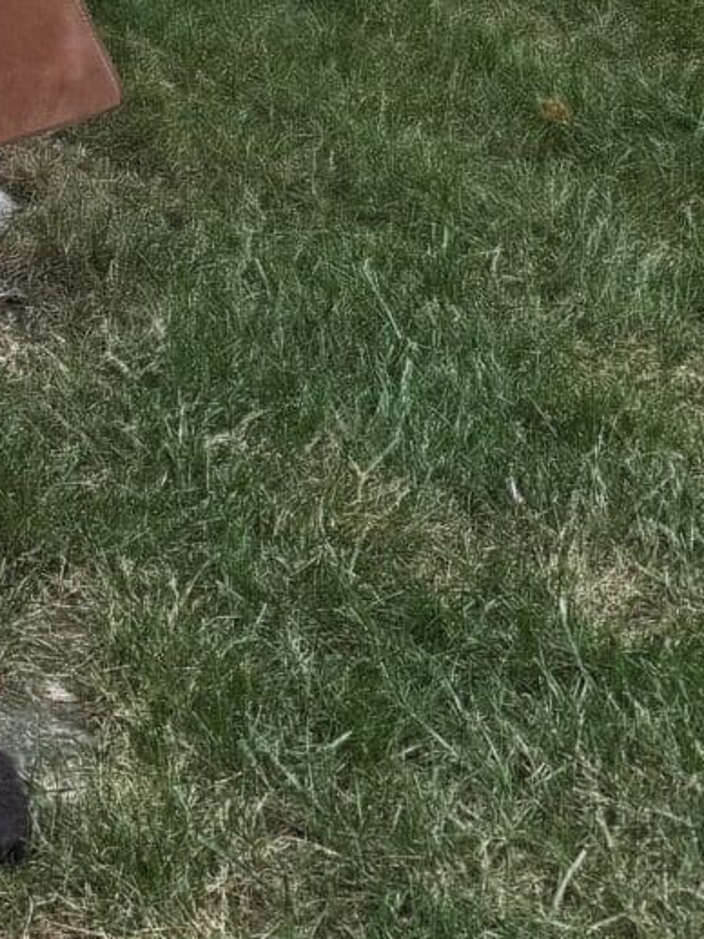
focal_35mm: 89
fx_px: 2415
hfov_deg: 15.4
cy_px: -613
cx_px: -343
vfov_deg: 18.5
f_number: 1.78
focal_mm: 6.76
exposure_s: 1/206
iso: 80
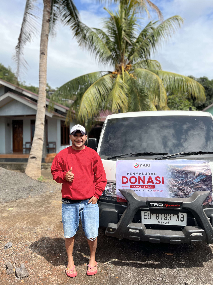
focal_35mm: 26
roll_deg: +0.6
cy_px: 142
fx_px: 213
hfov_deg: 53.1
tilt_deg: -1.1
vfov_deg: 67.3
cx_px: 106
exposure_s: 1/3876
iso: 50
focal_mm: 5.1
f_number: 1.6
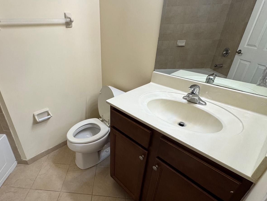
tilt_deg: -29.3
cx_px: 101
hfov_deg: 83.2
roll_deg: +1.6
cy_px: 104
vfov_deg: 68.7
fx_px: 147
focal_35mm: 19
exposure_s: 1/120
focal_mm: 2.22
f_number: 2.2
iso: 200
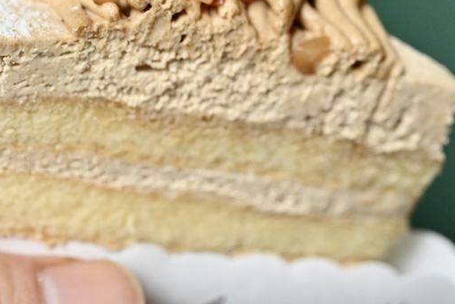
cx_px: 122
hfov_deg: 17.3
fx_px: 1492
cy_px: 65
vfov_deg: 11.6
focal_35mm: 118
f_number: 7.1
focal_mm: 60
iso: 6400
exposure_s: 1/250
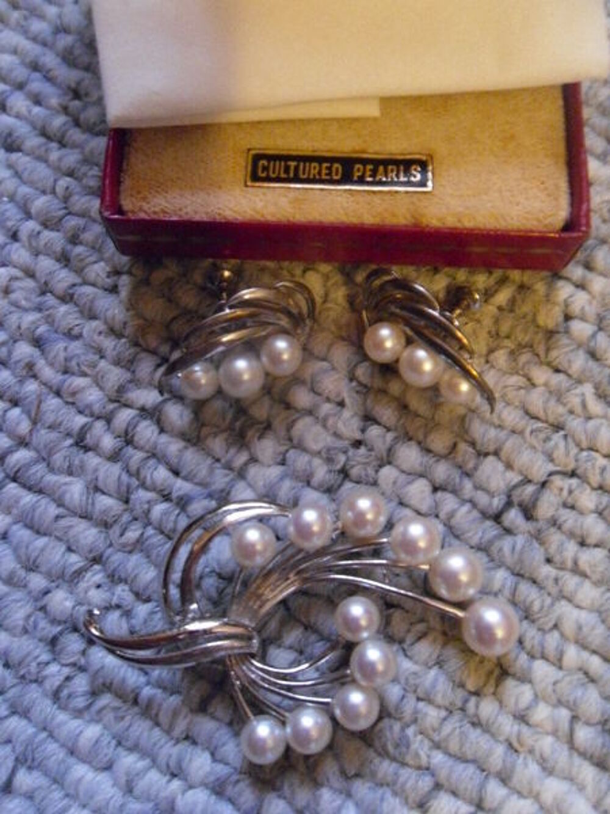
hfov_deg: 40.7
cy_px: 407
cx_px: 305
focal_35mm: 35
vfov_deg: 52.6
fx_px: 822
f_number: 3.5
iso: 800
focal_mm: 6.3
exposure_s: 1/8
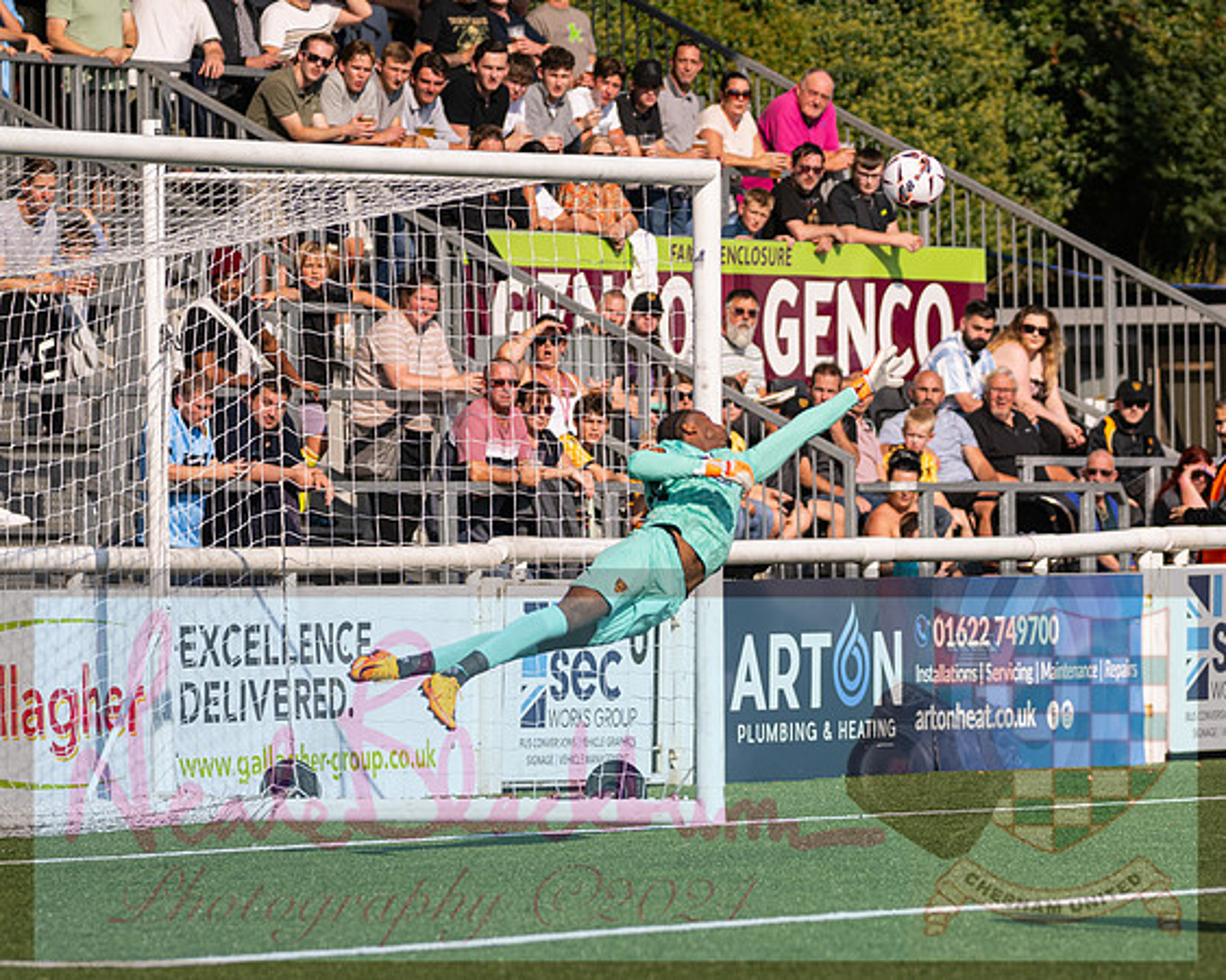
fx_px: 11715
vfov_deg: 4.8
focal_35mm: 323
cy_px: 485
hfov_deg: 6.0
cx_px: 759
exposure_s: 1/5000
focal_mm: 180
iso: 200
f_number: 2.8
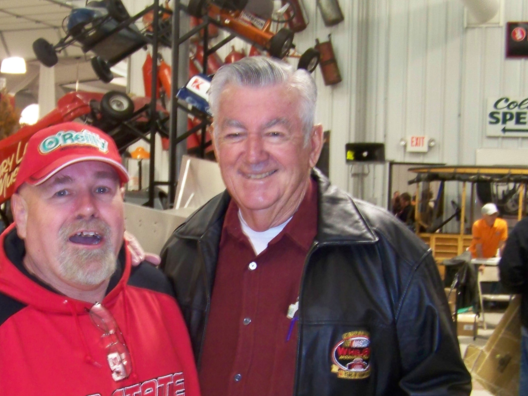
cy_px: 311
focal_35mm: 64
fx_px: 976
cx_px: 189
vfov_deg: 22.6
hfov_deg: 30.1
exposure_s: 1/30
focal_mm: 5.85
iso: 200
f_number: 2.8
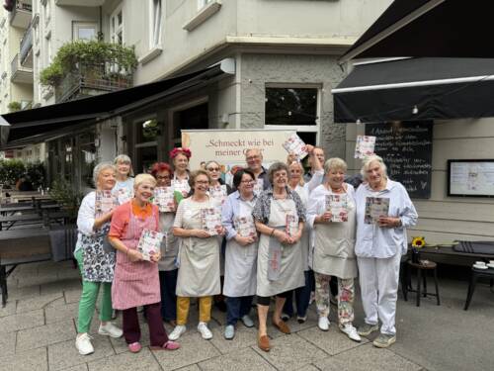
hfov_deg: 71.6
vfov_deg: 56.8
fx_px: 343
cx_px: 247
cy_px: 186
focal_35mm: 24
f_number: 1.78
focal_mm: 6.76
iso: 80
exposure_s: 1/831
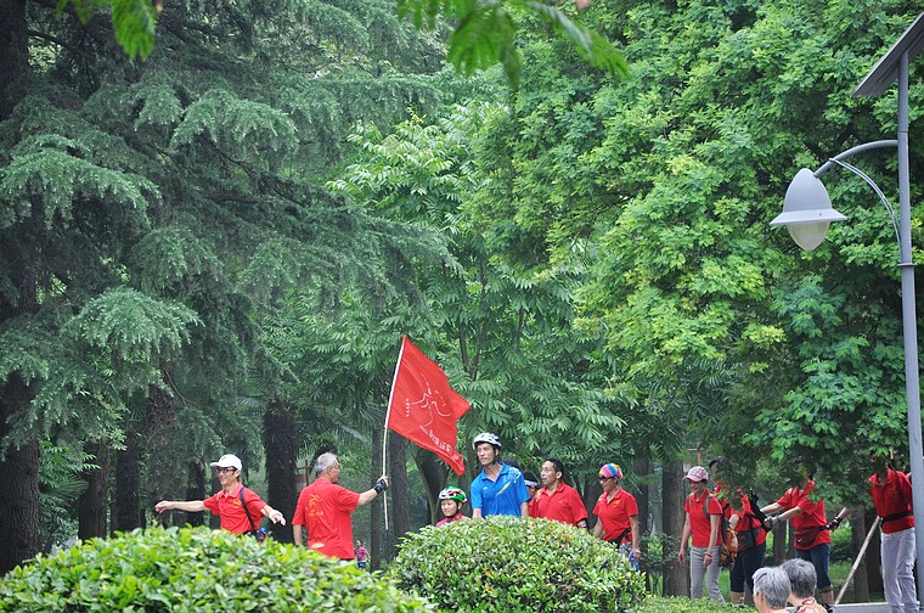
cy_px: 306
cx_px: 462
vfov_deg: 8.7
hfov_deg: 13.1
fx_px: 4036
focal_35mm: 158
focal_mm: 105
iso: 900
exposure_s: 1/500
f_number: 5.6
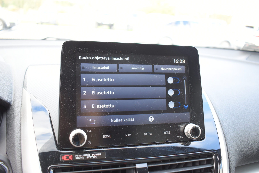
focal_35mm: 32
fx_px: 227
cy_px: 86
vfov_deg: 41.7
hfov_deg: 59.5
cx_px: 130
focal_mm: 21
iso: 400
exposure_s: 1/60
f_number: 4
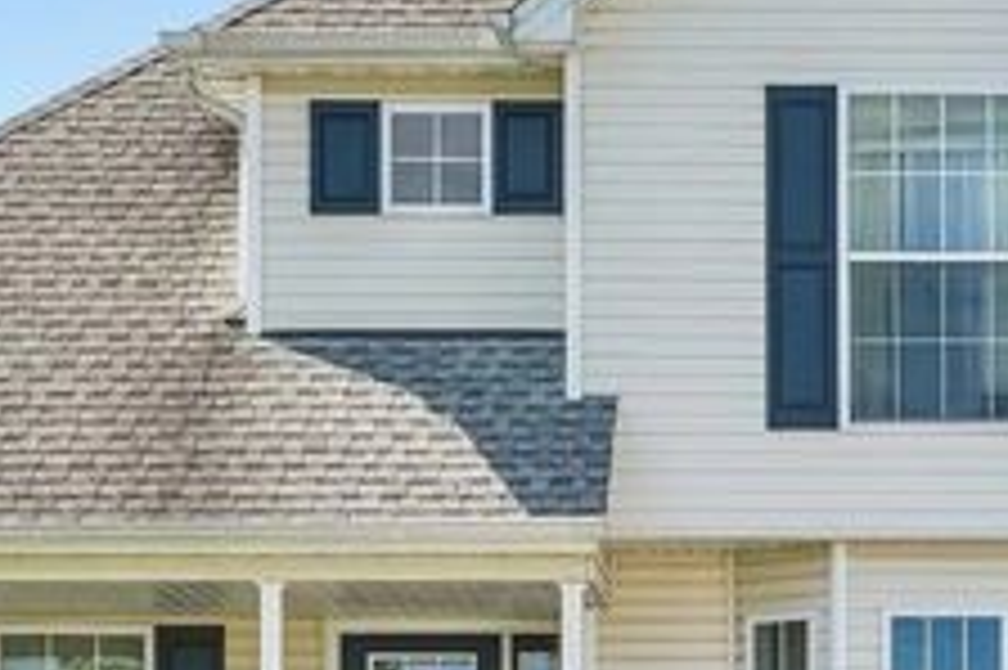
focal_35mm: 160
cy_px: 429
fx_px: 4477
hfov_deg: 12.6
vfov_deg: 8.6
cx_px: 1125
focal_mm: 35
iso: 100
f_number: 8
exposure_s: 1/250
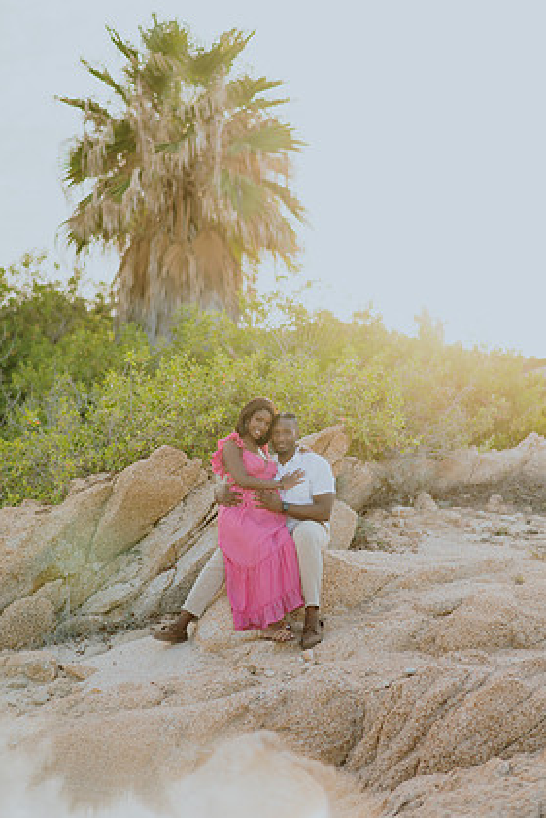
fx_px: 1409
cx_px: 270
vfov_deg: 32.4
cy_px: 404
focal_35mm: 62
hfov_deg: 21.9
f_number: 1.8
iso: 100
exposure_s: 1/1000
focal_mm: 58
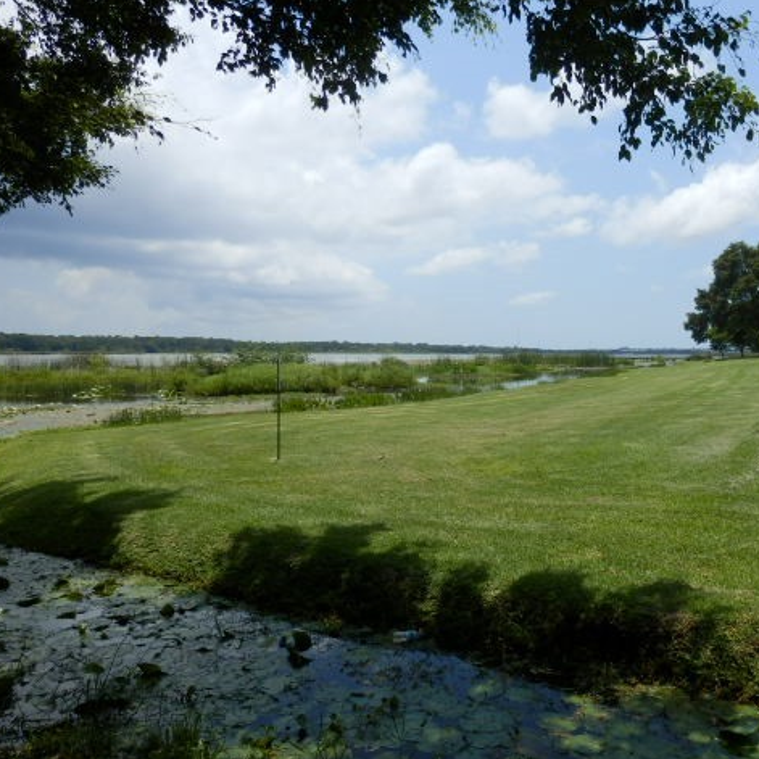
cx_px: 496
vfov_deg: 54.0
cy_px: 379
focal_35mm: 30
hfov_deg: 53.1
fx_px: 744
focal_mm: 4.5
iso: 80
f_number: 3
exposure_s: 1/1600
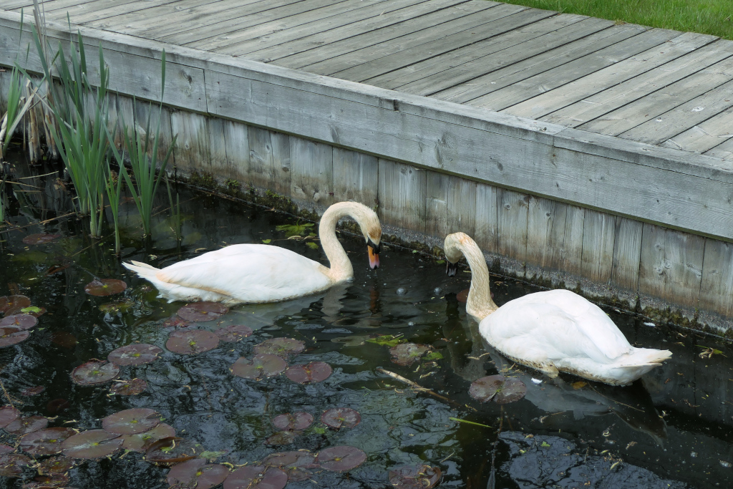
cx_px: 366
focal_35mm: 48
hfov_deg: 41.1
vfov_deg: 28.1
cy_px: 244
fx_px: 977
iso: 200
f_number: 4
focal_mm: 17.8
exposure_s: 1/1600
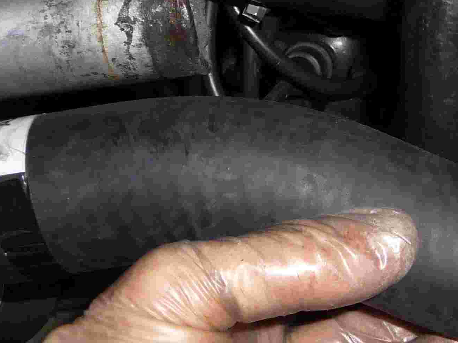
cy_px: 147
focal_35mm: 74
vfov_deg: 19.9
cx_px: 489
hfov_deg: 24.7
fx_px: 979
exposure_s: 1/30
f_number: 3.3
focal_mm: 4.7
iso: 100
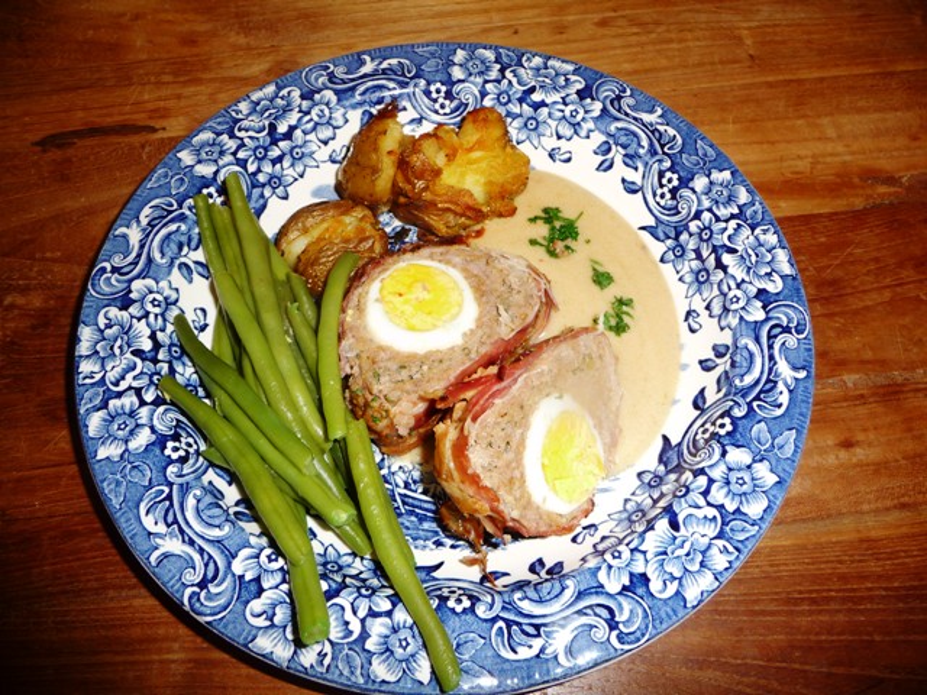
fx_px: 750
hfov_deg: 63.4
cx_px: 464
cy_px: 348
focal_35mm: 28
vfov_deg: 49.7
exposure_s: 1/30
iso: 100
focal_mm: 4.7
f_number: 3.3
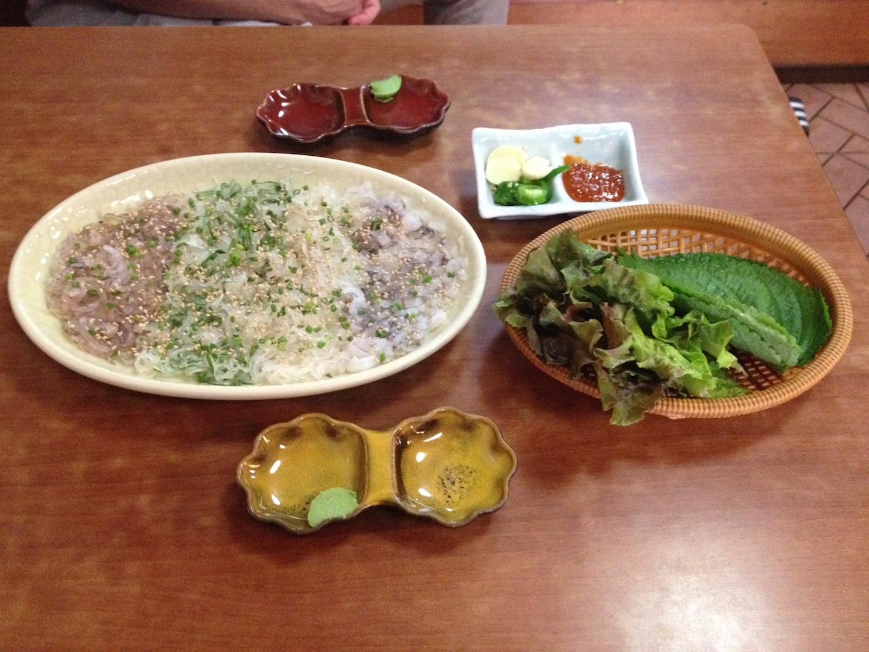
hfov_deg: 52.6
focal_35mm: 35
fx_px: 879
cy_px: 326
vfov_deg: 40.7
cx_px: 434
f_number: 2.4
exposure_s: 1/15
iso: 640
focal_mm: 4.28
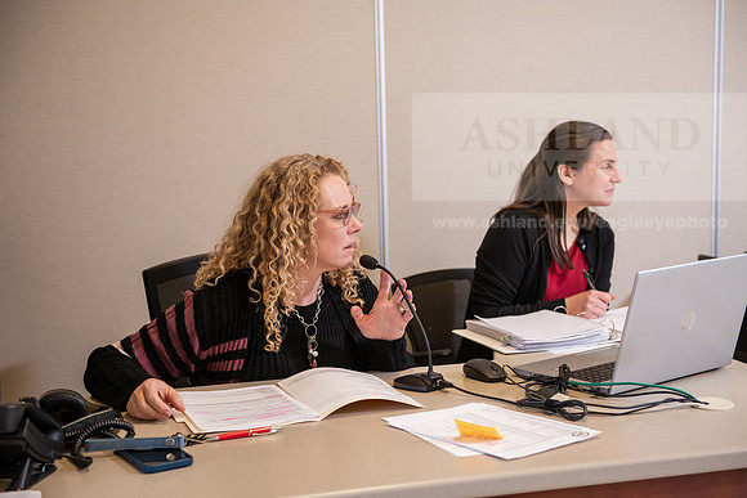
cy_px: 249
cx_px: 374
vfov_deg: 23.4
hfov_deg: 34.5
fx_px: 1204
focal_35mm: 58
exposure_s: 1/160
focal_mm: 58
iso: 800
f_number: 3.5
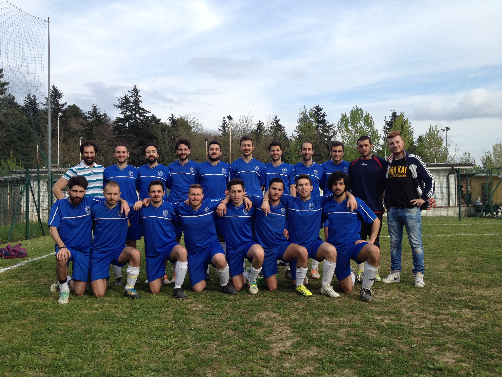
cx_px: 251
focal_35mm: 35
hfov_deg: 52.6
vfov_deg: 40.7
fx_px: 508
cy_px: 188
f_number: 2.4
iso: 50
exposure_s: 1/920
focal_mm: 4.28
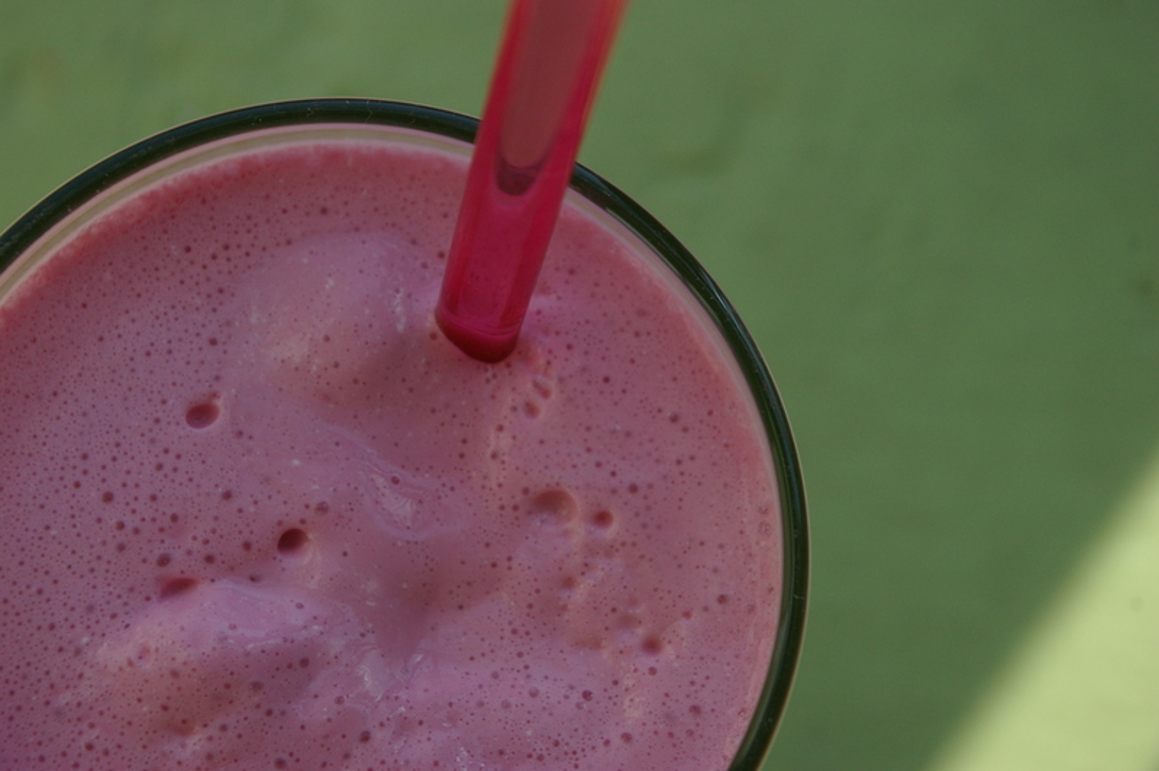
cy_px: 386
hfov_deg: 27.0
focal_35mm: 75
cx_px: 580
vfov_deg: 18.2
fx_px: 2413
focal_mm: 50
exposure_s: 1/500
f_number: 8
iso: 400
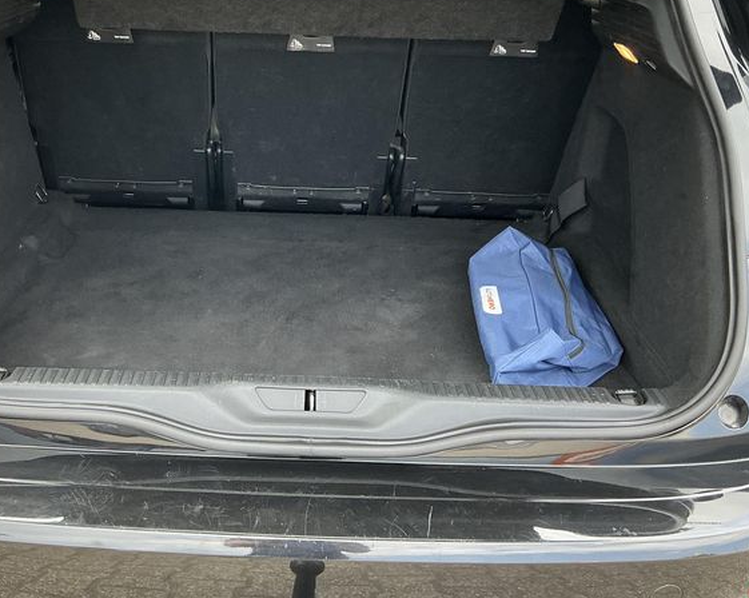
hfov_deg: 46.5
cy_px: 231
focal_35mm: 39
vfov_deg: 38.0
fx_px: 864
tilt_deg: -19.3
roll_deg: -4.3
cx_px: 283
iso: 50
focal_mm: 3
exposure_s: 1/122
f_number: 1.8
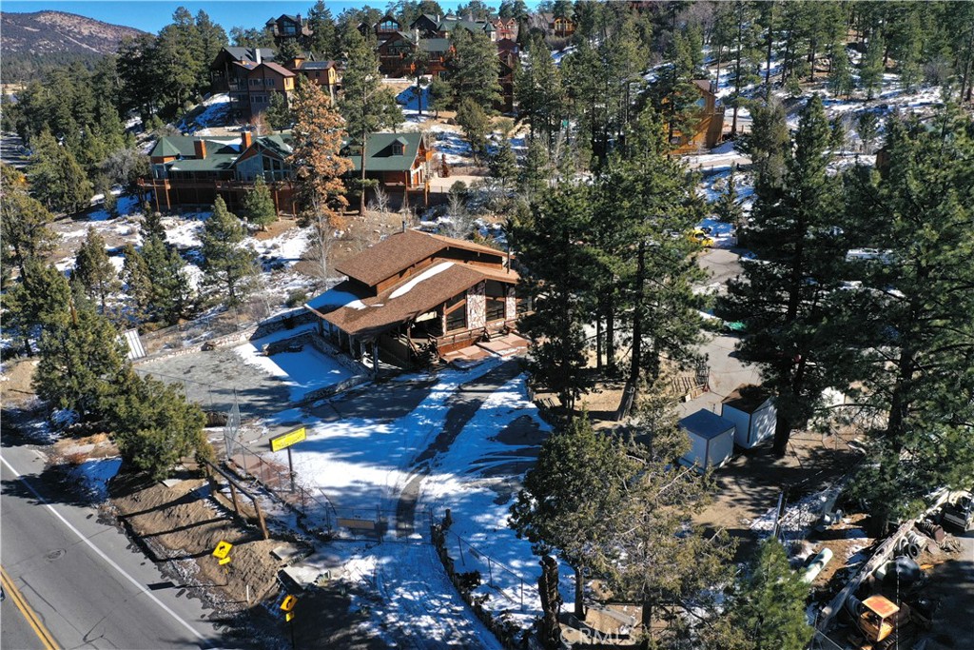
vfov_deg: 46.4
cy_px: 325
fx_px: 758
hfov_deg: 65.5
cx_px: 487
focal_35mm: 28
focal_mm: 10.26
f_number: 6.3
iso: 100
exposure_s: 1/640
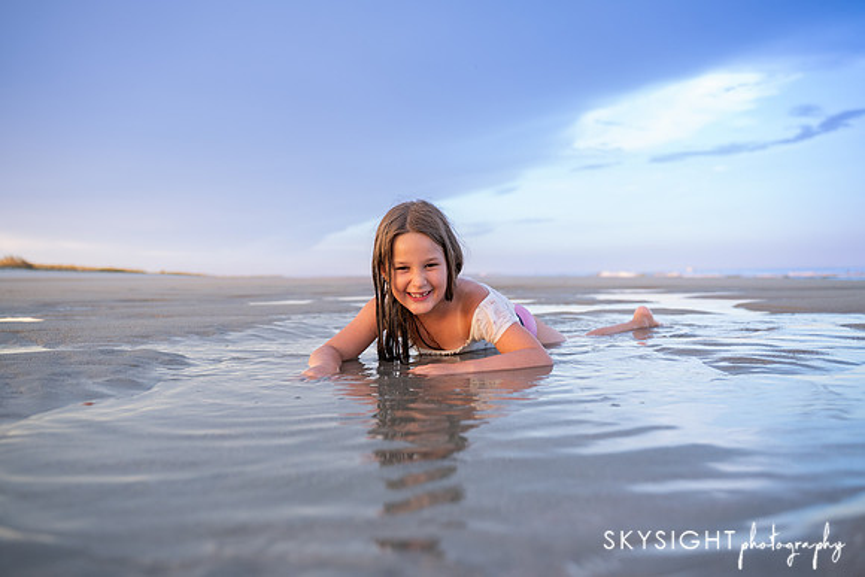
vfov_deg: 45.1
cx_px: 432
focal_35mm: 29
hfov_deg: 63.8
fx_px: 695
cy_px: 288
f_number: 2.8
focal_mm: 28
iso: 640
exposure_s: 1/200
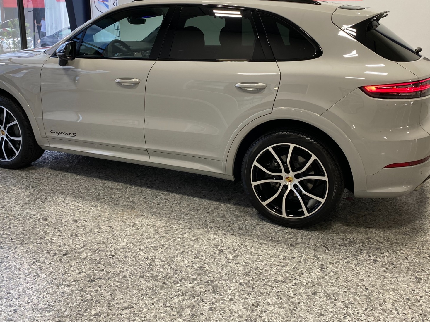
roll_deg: -1.0
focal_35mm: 34
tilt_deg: -12.5
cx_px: 217
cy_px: 116
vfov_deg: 41.4
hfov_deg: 54.0
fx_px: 422
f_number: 1.8
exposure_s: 1/120
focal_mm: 4.25
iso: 80
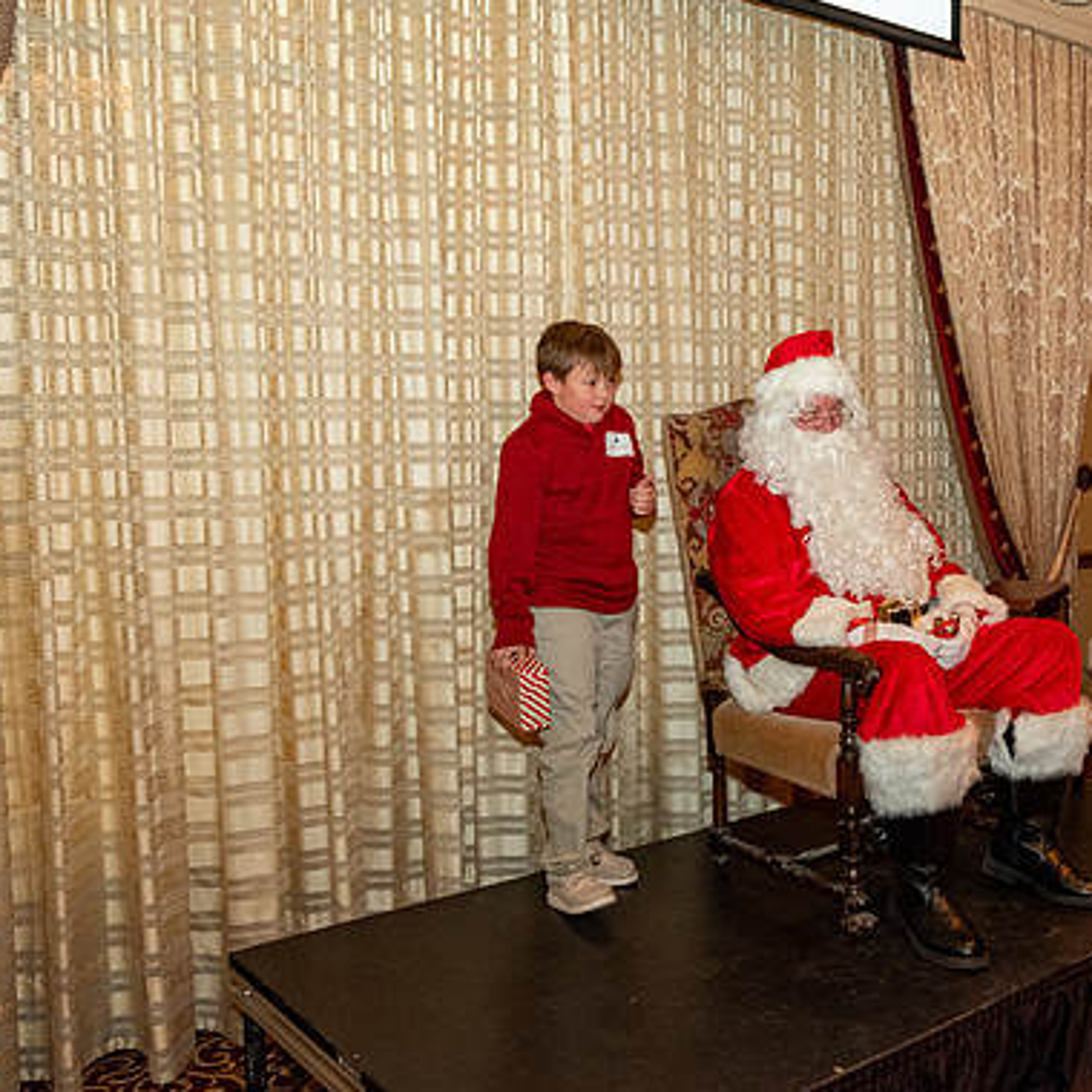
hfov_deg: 46.1
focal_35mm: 35
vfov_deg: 47.2
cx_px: 770
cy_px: 550
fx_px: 1249
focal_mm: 18
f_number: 2.8
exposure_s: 1/125
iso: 2500
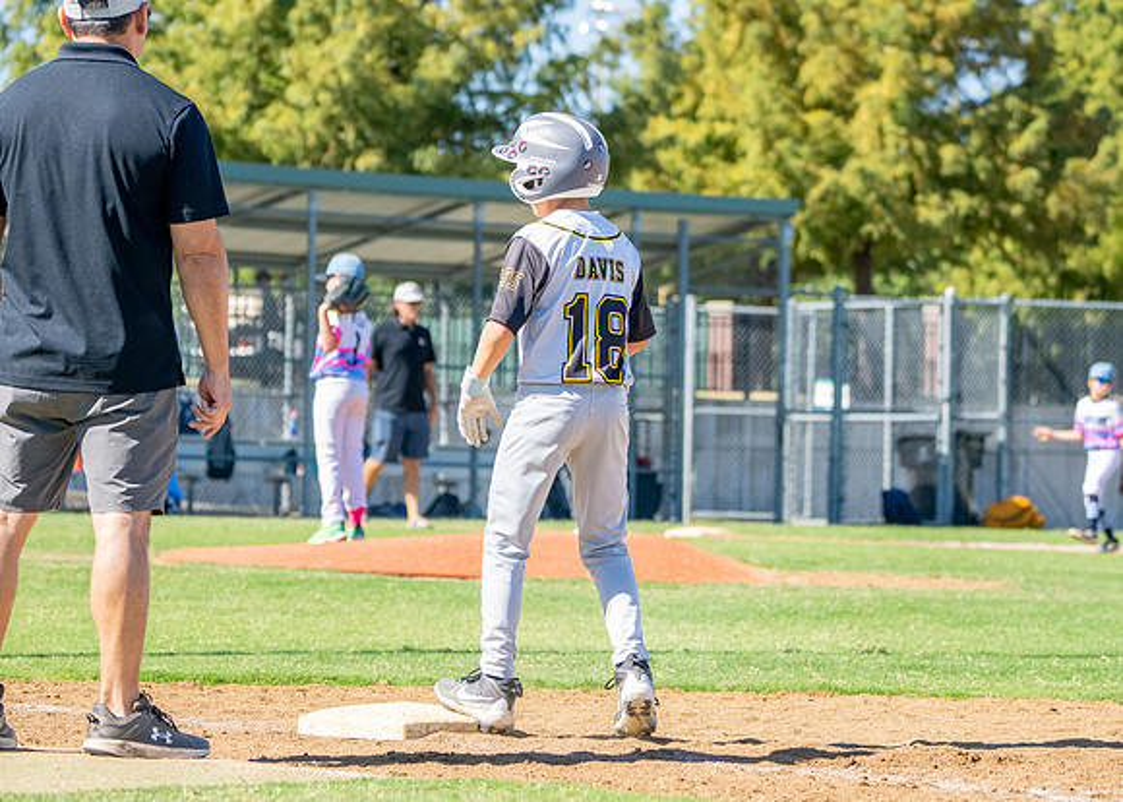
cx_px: 572
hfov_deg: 11.9
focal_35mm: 169
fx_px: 5383
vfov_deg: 8.5
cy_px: 381
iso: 800
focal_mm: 123
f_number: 5
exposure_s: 1/3200
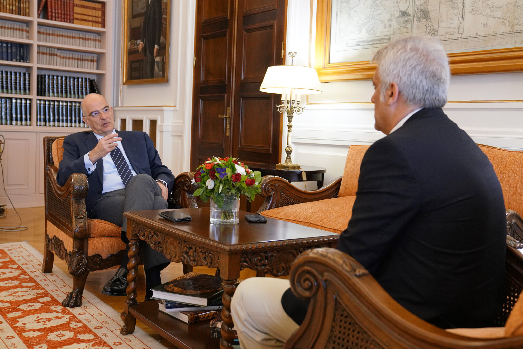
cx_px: 262
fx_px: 494
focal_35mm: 34
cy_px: 174
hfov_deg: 55.8
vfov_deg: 38.9
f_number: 4
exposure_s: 1/160
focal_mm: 34
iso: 2500
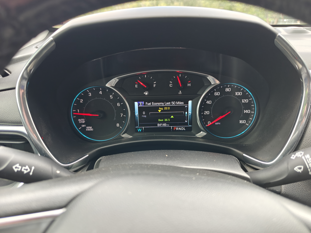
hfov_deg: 73.9
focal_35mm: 23
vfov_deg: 58.9
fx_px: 207
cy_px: 116
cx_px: 156
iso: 200
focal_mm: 6.06
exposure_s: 1/100
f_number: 1.6
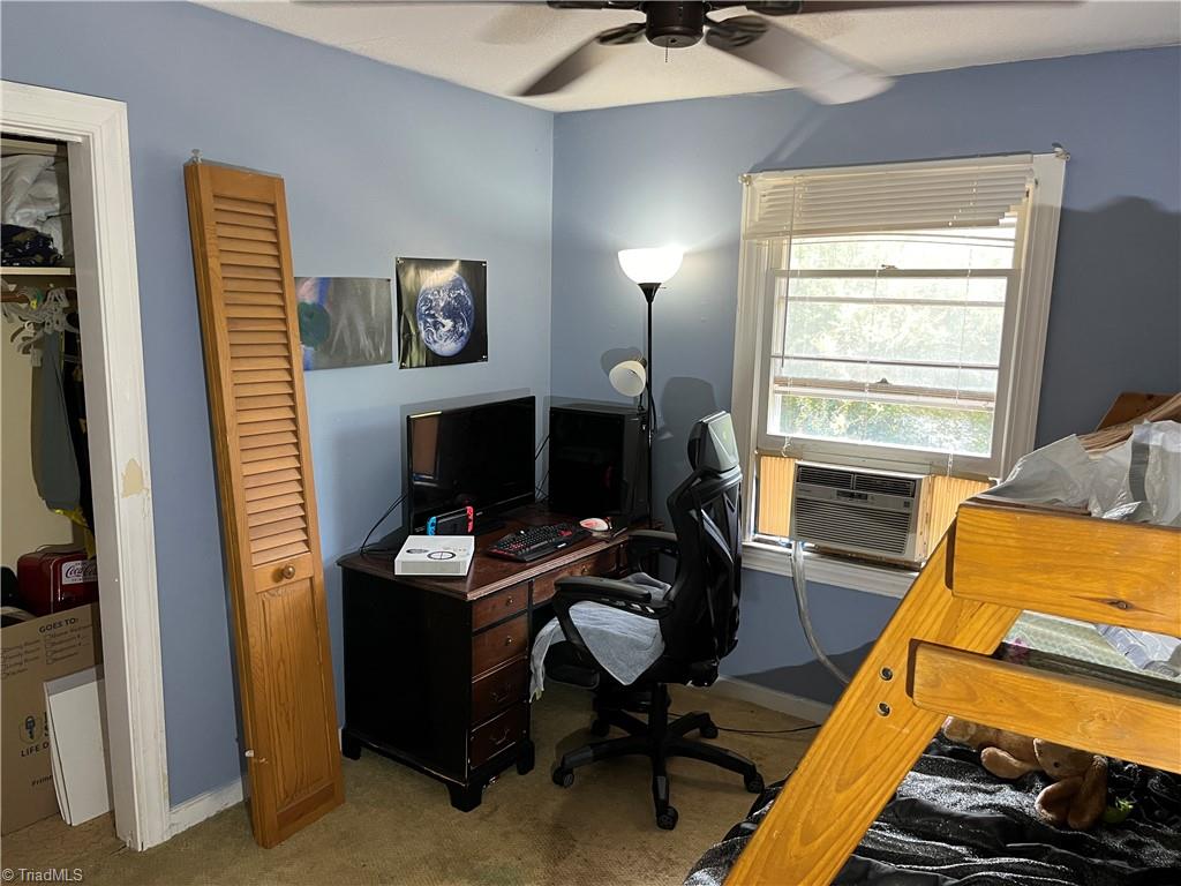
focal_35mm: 26
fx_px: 887
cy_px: 443
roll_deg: -0.9
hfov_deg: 67.3
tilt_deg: -9.8
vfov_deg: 53.1
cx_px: 590
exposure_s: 1/60
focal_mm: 5.1
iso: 160
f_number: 1.6
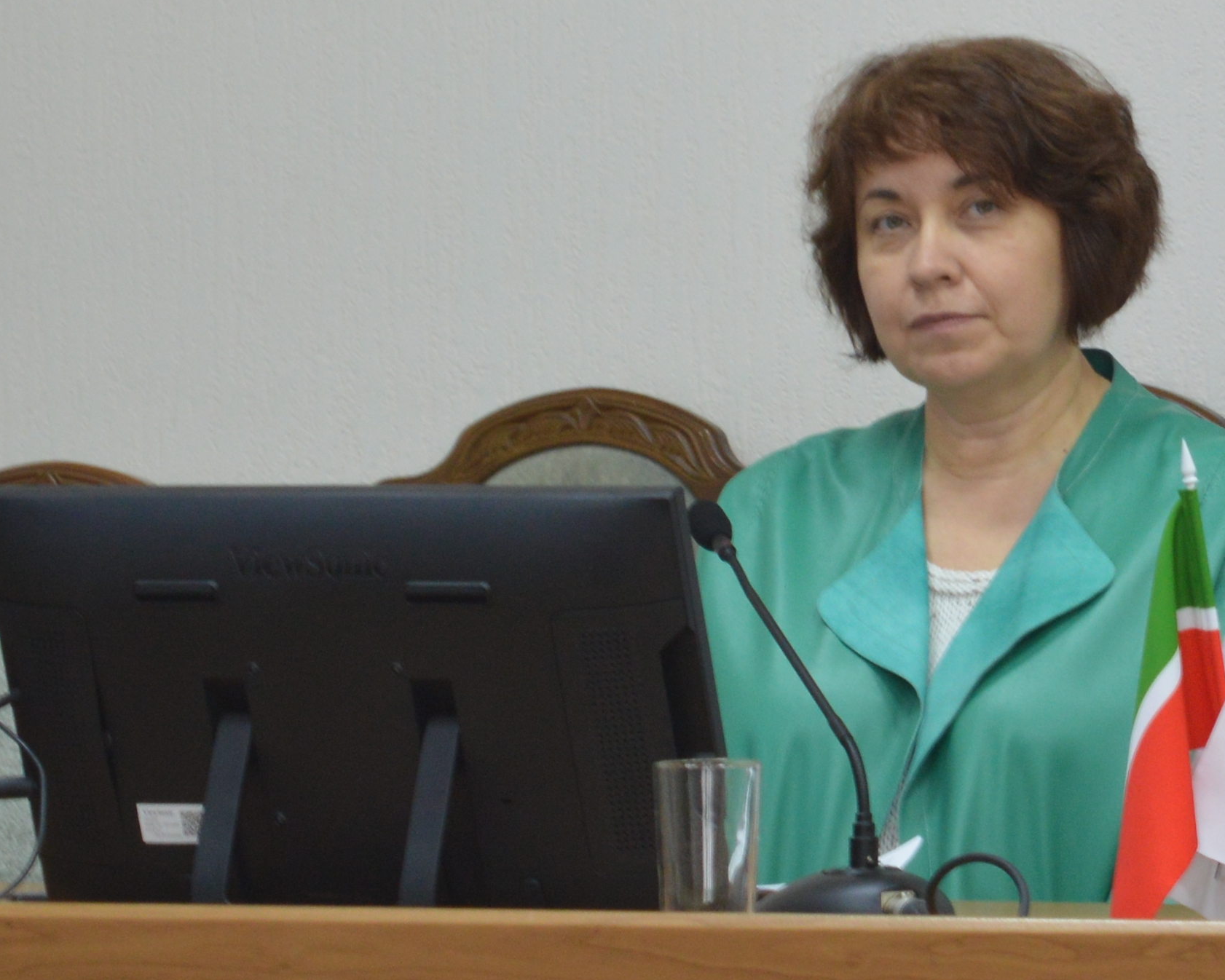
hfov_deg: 6.9
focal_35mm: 277
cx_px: 1790
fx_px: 10032
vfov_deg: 5.6
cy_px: -357
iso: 400
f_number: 5.6
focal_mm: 55
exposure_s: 1/20
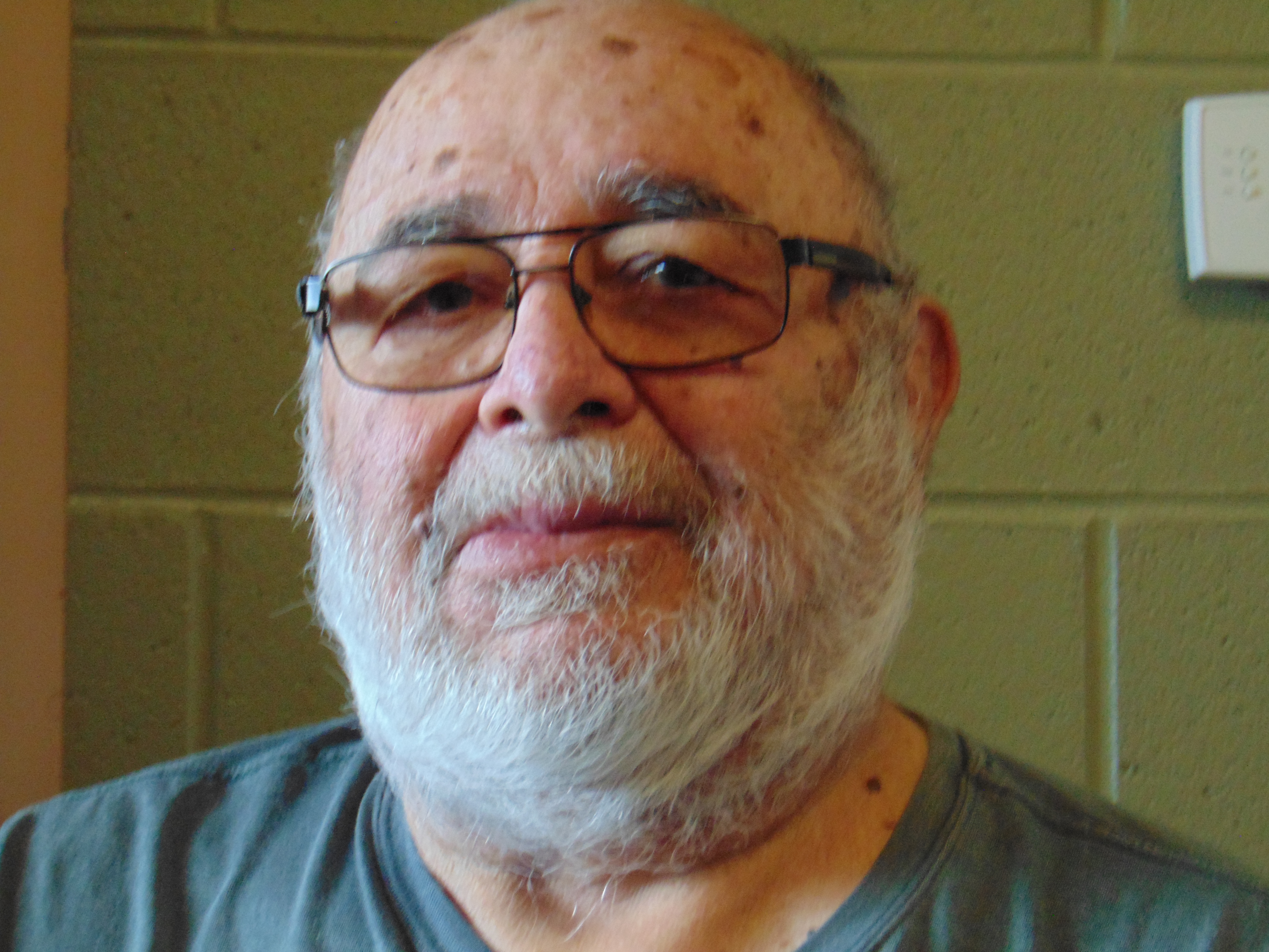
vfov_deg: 13.7
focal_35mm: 108
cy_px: 476
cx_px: 634
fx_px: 3959
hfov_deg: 18.2
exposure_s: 1/40
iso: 400
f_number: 3.9
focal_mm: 19.4
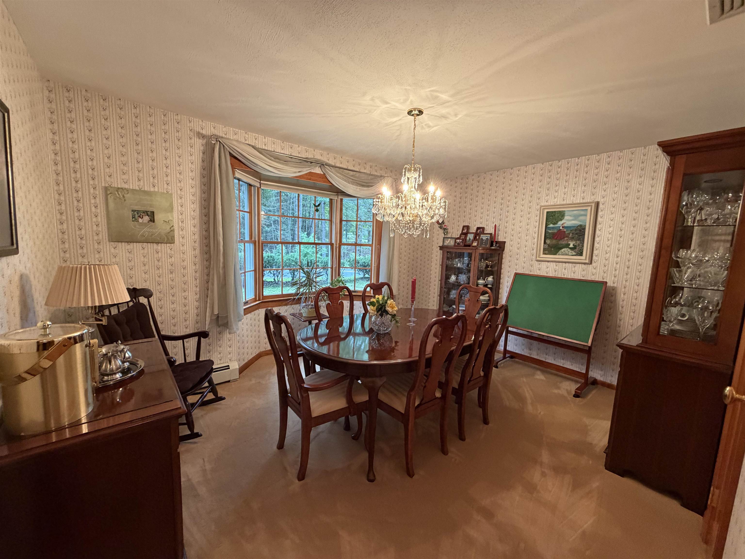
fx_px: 301
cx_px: 372
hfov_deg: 102.1
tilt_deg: -6.9
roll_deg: -1.6
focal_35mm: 14
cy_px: 280
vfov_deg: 85.7
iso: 320
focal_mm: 2.22
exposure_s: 1/60
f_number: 2.2
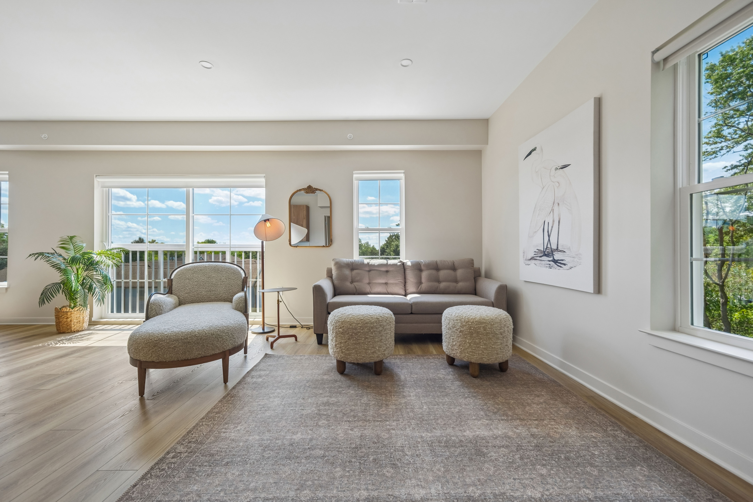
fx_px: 293
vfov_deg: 81.2
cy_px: 251
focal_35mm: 14
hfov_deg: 104.3
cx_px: 376
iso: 250
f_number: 4
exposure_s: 1/170
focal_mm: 9.4
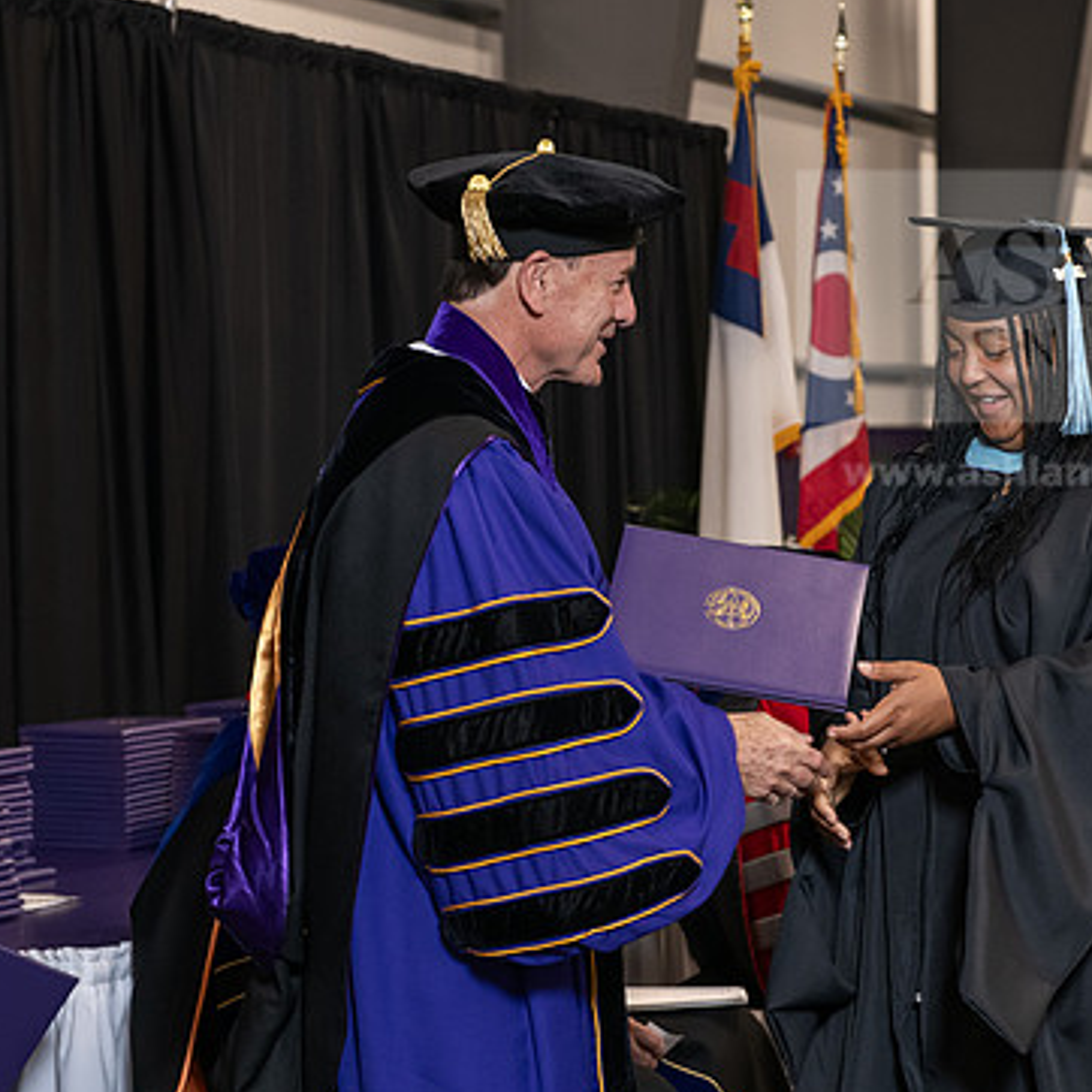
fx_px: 3212
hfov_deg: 19.2
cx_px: 706
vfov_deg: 19.3
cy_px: 535
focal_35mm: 90
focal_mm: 66
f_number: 5
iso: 2000
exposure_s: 1/125
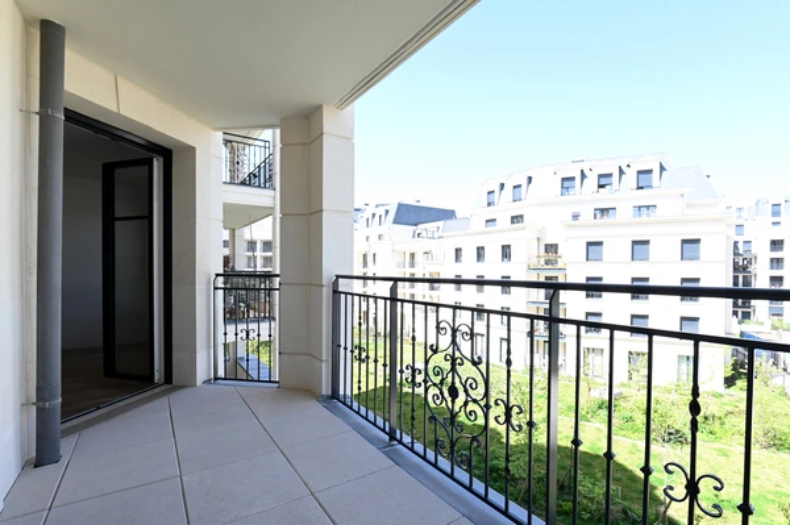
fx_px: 351
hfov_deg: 96.8
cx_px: 395
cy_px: 262
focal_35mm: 16
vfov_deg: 73.6
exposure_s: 1/50
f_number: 11
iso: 200
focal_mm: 16
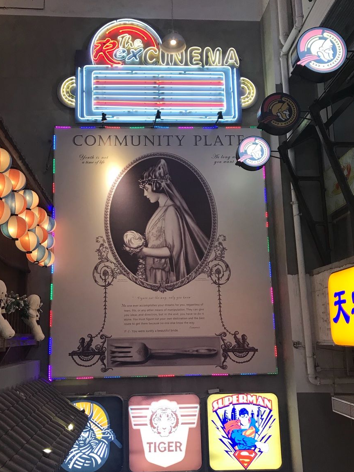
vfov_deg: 53.9
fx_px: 464
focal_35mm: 34
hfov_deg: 41.7
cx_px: 153
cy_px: 252
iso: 25
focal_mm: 3.99
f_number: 1.8
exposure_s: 1/33
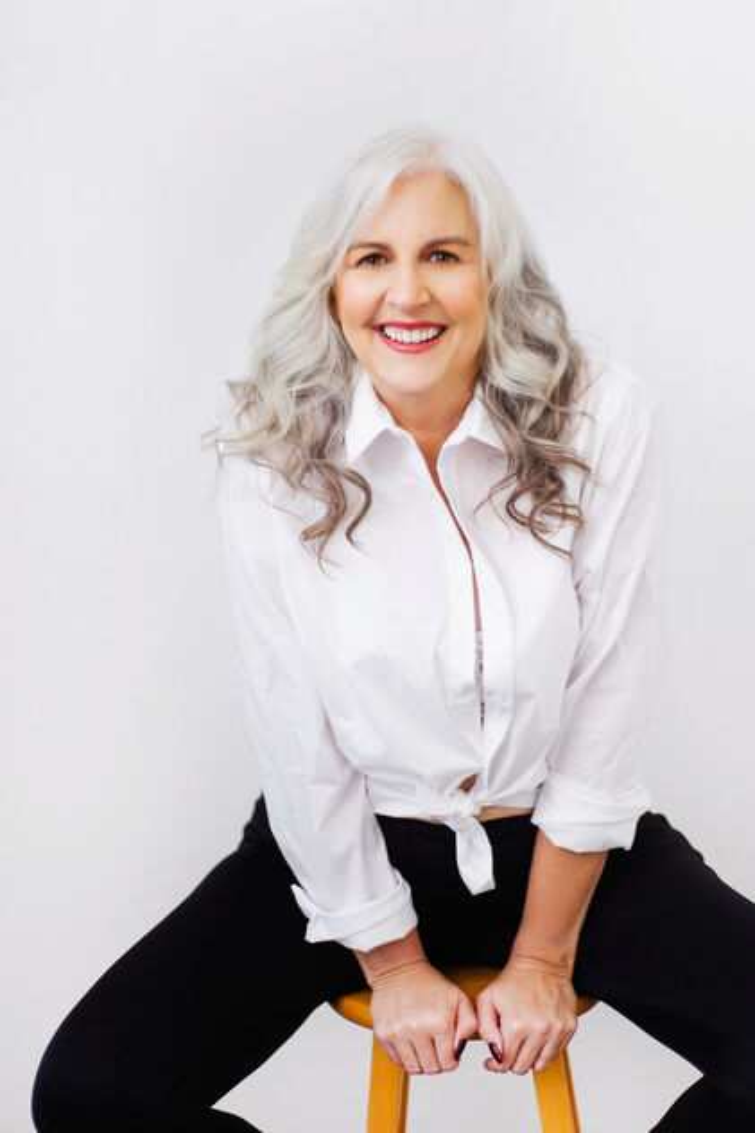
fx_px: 1574
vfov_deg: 39.6
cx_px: 378
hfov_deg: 27.0
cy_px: 566
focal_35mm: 50
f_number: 2.2
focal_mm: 50
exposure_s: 1/160
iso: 500
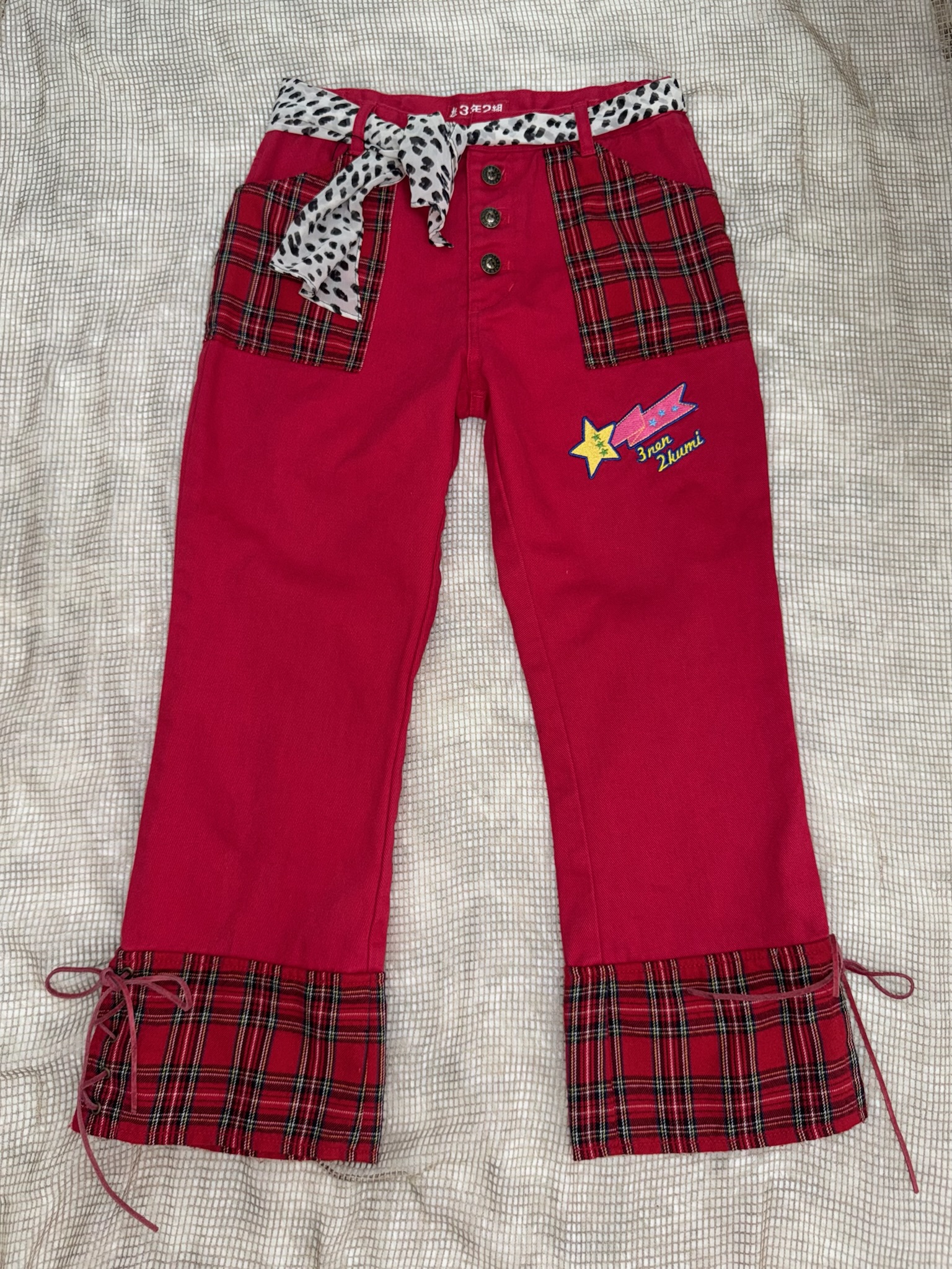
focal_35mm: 24
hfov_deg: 56.8
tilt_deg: -83.5
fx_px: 880
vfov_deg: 71.6
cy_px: 634
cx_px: 476
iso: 100
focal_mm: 6.76
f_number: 1.78
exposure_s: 1/54
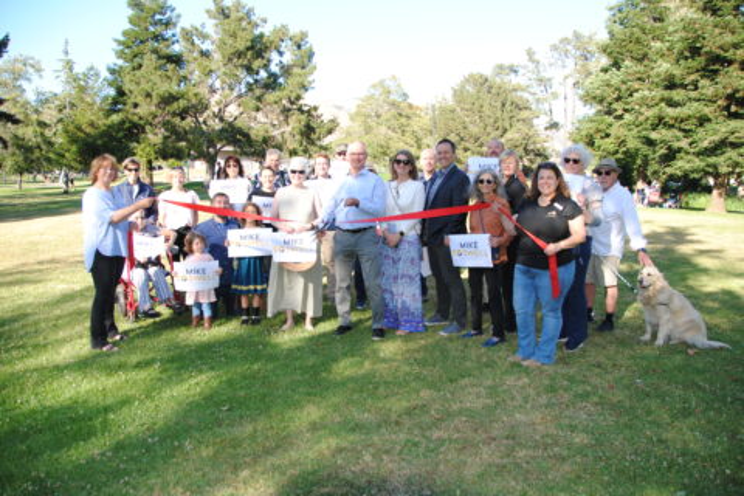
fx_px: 558
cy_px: 248
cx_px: 372
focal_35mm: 27
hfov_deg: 67.4
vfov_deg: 47.9
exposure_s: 1/200
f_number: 4
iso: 100
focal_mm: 18
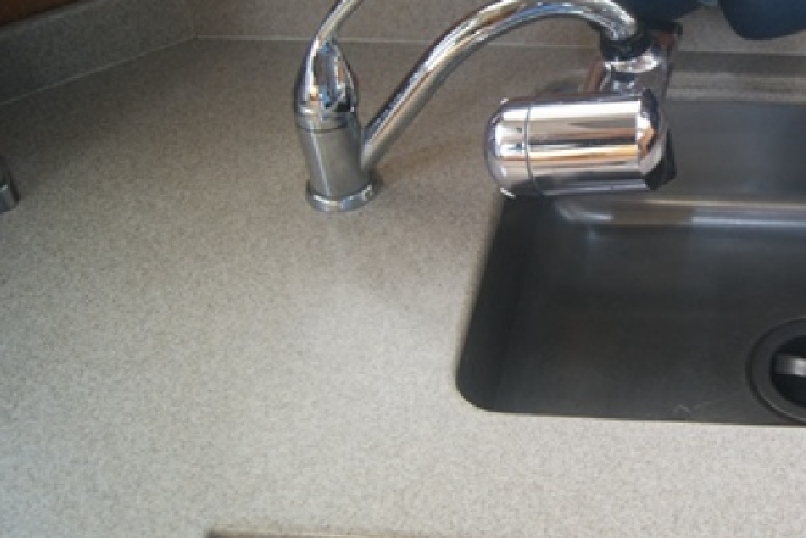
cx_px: 703
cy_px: 112
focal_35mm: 48
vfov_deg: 27.6
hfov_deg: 38.7
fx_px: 1075
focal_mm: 18
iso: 400
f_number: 3.5
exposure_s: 1/20
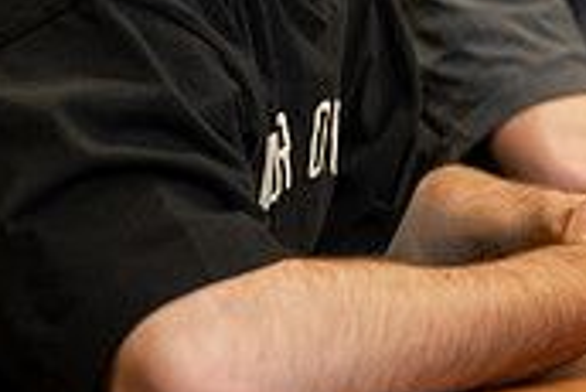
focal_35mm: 185
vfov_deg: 7.4
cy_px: -53
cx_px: 562
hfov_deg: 11.0
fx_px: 3014
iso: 640
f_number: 2.8
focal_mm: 55
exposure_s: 1/125
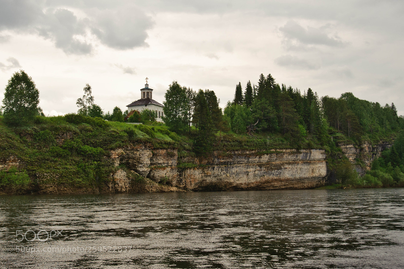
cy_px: 134
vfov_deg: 43.6
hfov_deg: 62.0
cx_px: 202
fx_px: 336
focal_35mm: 30
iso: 200
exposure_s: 1/400
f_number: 8
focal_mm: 30
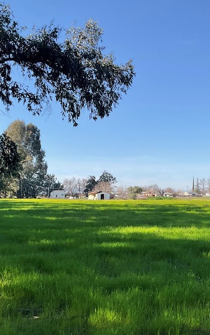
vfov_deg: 40.4
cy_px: 231
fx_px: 448
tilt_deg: -6.0
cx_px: 123
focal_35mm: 49
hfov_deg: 26.3
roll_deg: -0.5
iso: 16
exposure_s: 1/997
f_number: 1.8
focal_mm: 3
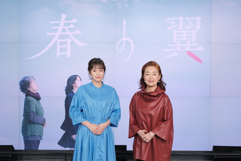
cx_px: 120
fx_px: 415
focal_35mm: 62
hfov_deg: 32.4
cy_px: 80
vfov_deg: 21.9
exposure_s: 1/50
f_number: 4.5
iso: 1000
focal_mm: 41.4
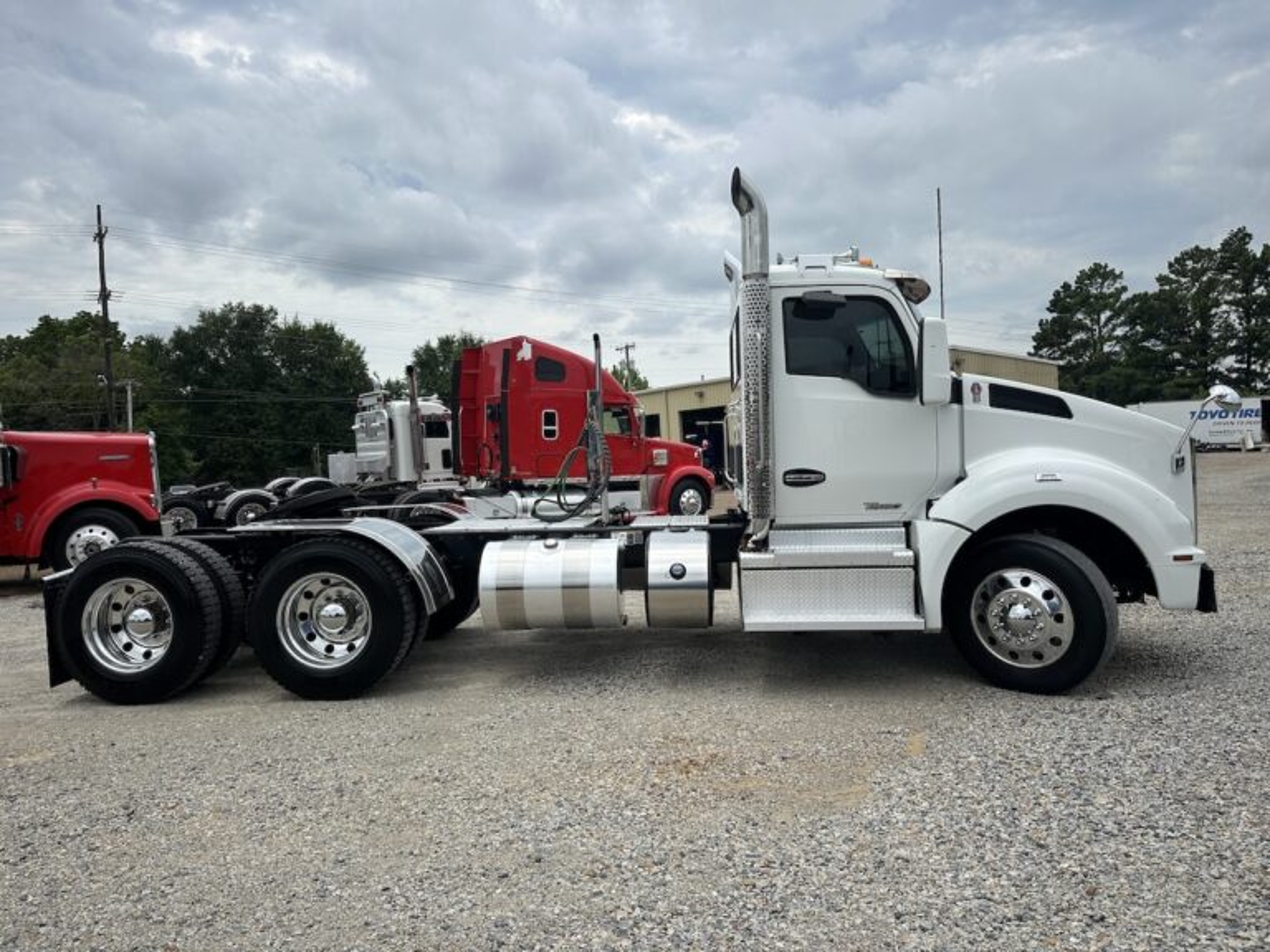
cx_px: 635
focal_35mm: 24
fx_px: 881
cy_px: 476
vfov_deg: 56.8
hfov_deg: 71.6
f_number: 1.78
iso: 80
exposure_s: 1/5263
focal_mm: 6.86
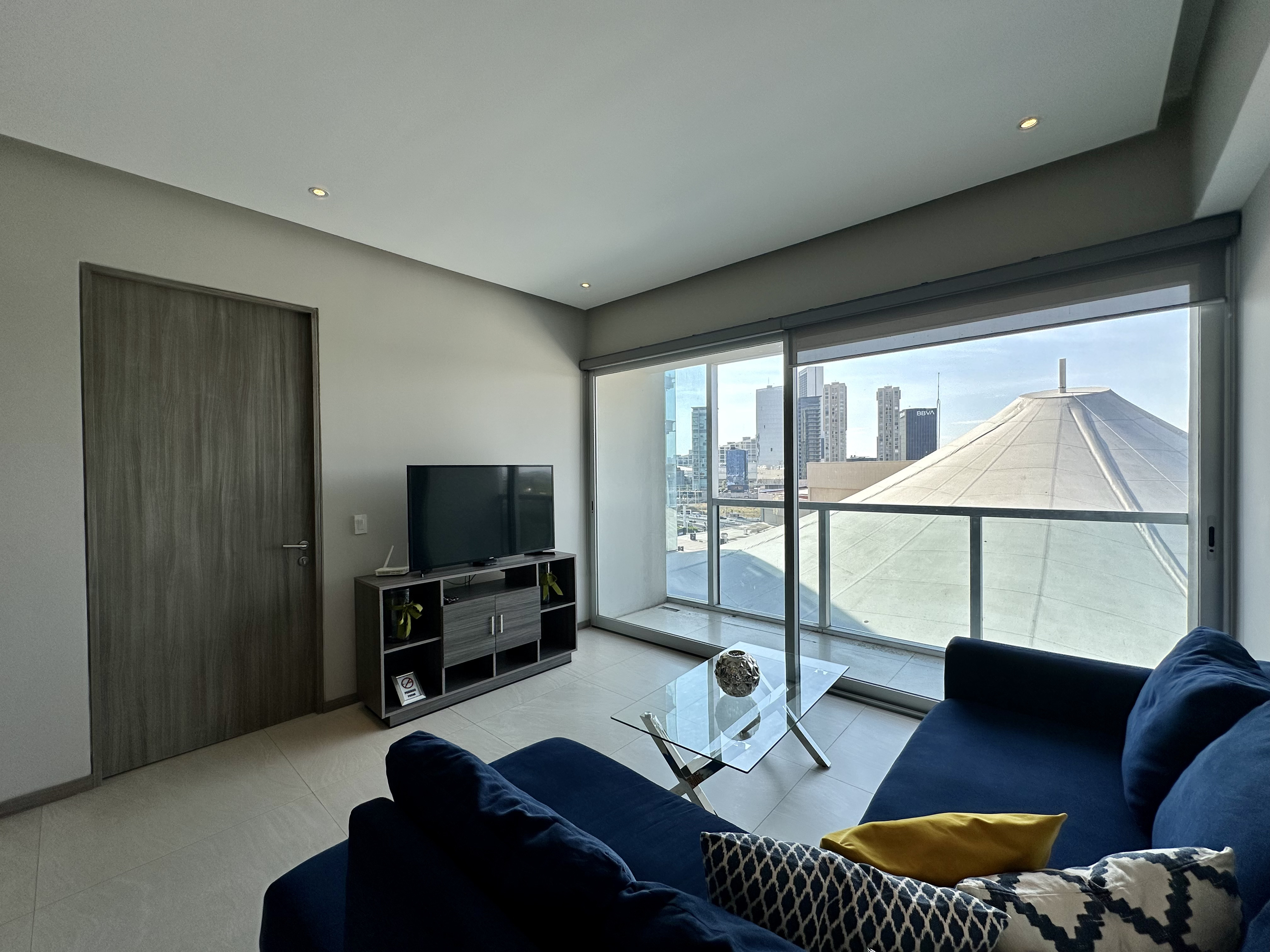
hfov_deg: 102.1
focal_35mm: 14
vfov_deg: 85.7
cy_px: 476
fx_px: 514
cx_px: 635
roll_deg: +0.5
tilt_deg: -0.5
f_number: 2.2
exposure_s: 1/619
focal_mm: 2.22
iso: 40
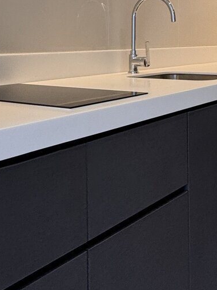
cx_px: 147
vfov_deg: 34.6
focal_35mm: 53
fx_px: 443
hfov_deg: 27.3
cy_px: 43
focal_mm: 2.22
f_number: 2.2
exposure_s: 1/99
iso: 80
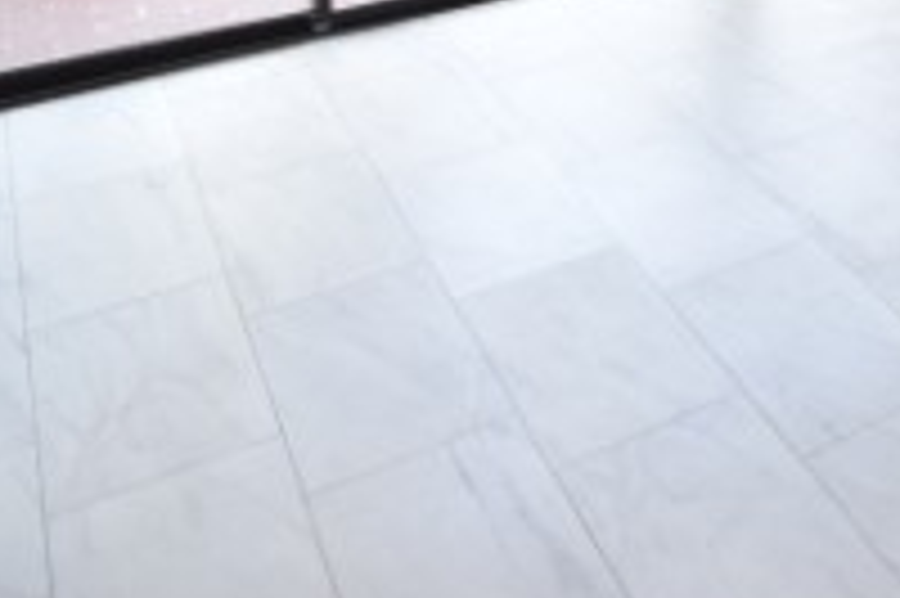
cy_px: -423
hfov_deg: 28.3
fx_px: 1349
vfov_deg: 19.7
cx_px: 1246
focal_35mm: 54
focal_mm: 10
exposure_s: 1/60
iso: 800
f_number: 3.5
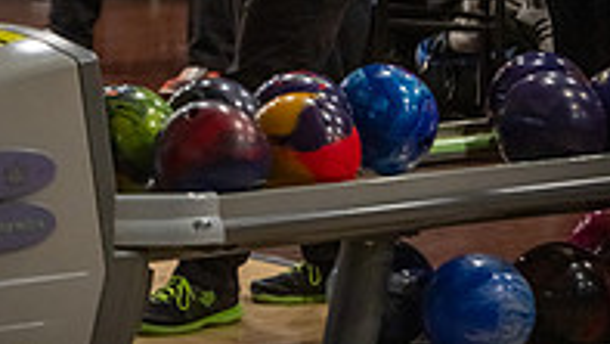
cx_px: 235
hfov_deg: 8.7
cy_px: -350
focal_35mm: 249
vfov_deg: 4.8
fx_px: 4029
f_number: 2.8
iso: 4000
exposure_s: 1/1000
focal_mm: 104
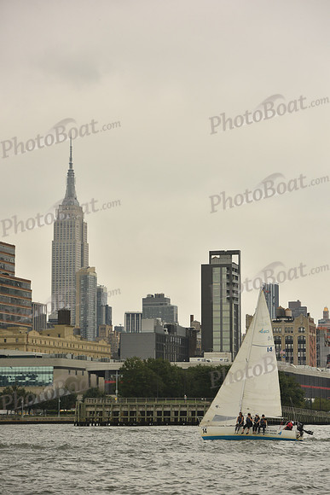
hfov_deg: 12.2
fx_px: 1539
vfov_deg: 18.3
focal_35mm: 112
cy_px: 248
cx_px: 165
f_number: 6.3
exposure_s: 1/1600
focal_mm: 112
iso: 320
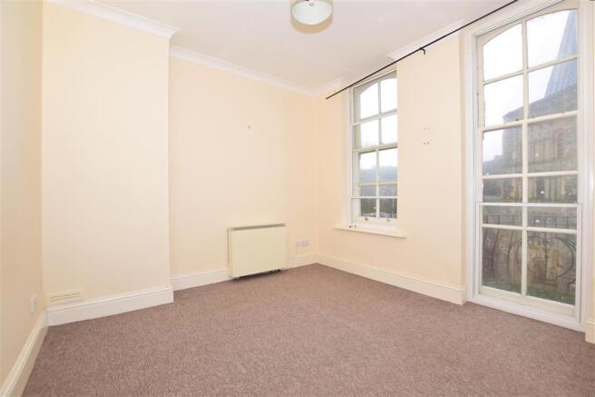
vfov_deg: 77.3
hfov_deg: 100.4
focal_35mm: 15
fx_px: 248
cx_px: 298
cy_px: 198
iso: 400
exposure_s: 1/160
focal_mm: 10
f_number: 5.6
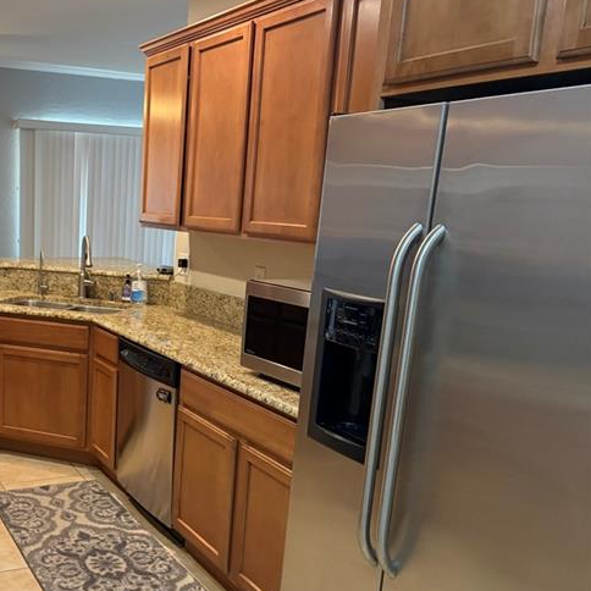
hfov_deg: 41.7
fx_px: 734
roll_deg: -0.1
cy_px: 349
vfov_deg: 43.7
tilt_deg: -11.0
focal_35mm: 38
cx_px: 109
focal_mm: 5.96
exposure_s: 1/60
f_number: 1.6
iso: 250
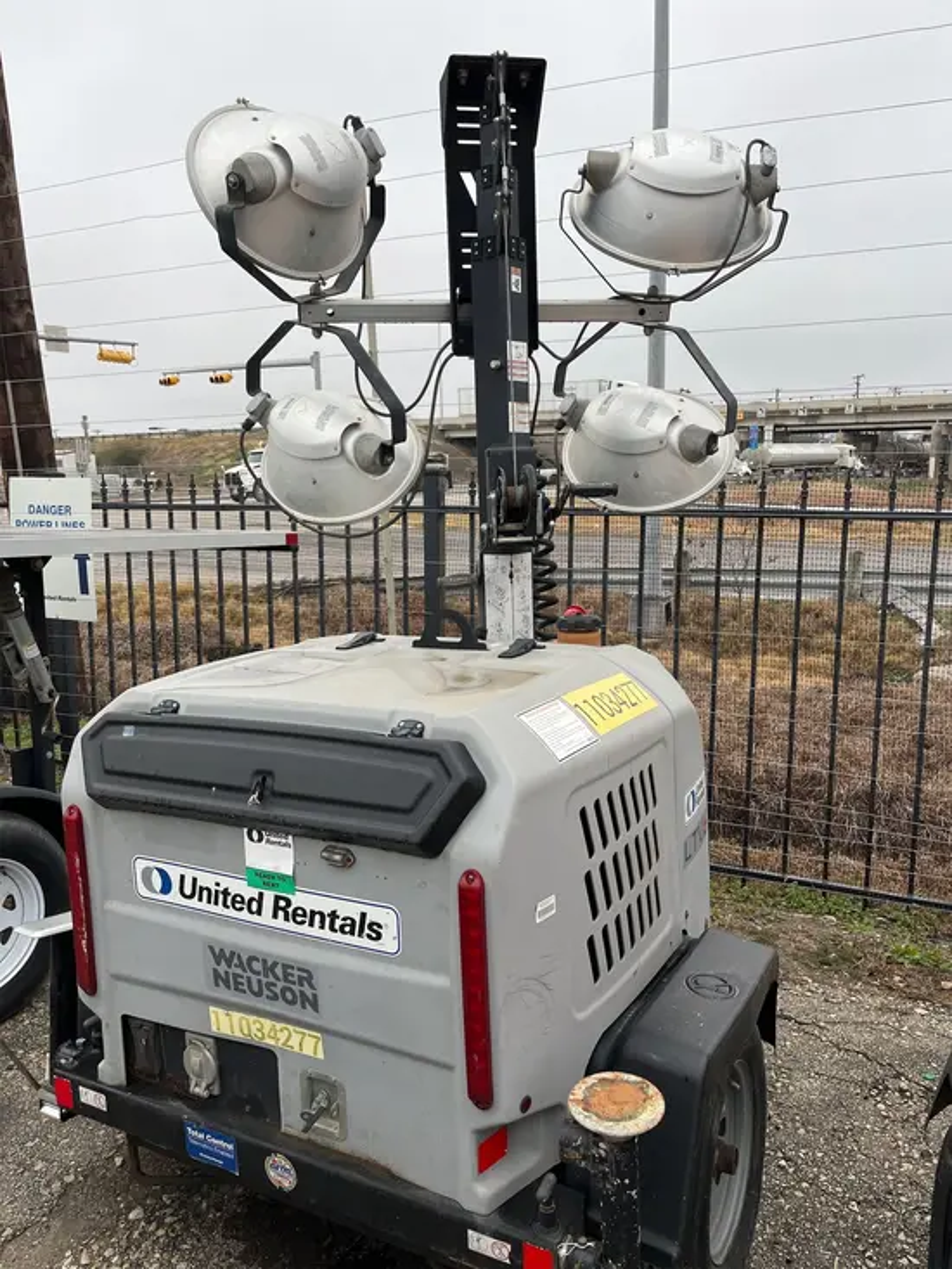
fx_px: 953
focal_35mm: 26
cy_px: 634
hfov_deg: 53.1
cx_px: 476
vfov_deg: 67.3
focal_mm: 5.1
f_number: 1.6
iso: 50
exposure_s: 1/583
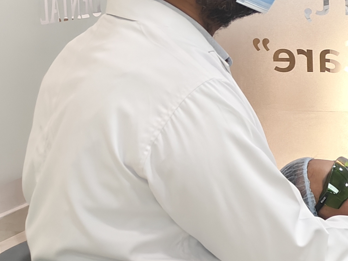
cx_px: 616
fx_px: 995
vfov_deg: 14.9
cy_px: 52
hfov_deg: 16.7
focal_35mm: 99
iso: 160
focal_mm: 5.59
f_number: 1.8
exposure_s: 1/100
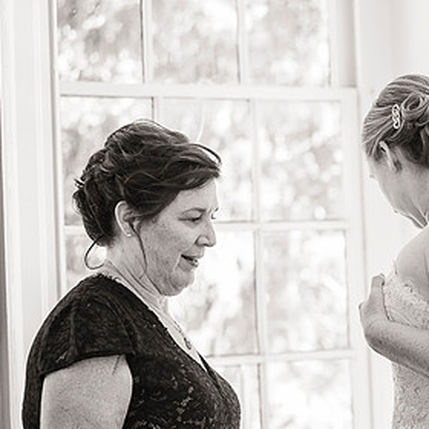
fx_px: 1977
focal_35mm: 141
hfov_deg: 12.3
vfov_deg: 12.4
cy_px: 244
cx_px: 391
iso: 500
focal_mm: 80
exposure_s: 1/160
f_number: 2.8
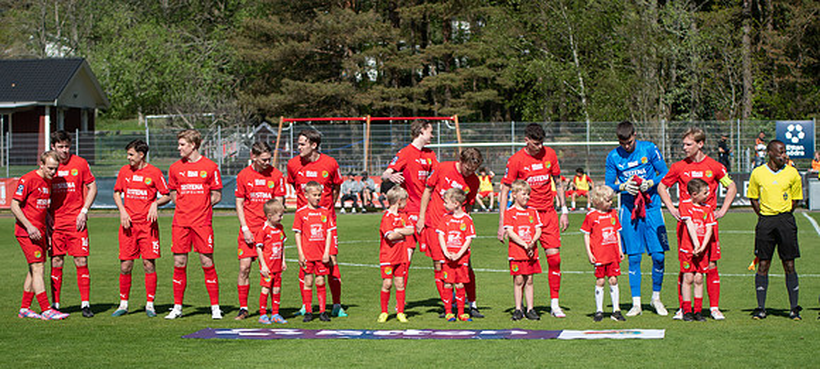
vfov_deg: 8.6
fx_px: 2450
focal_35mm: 118
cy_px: 274
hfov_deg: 19.0
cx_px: 410
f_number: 3.2
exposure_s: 1/2000
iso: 110
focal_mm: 70
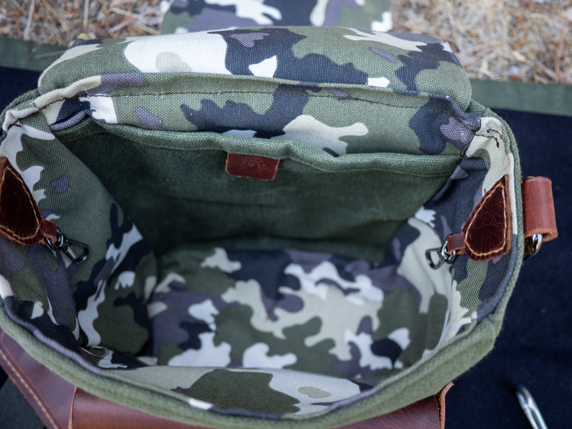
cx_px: 294
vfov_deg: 48.2
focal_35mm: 29
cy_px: 222
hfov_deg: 61.7
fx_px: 479
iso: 250
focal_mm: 14
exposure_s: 1/80
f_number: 2.5
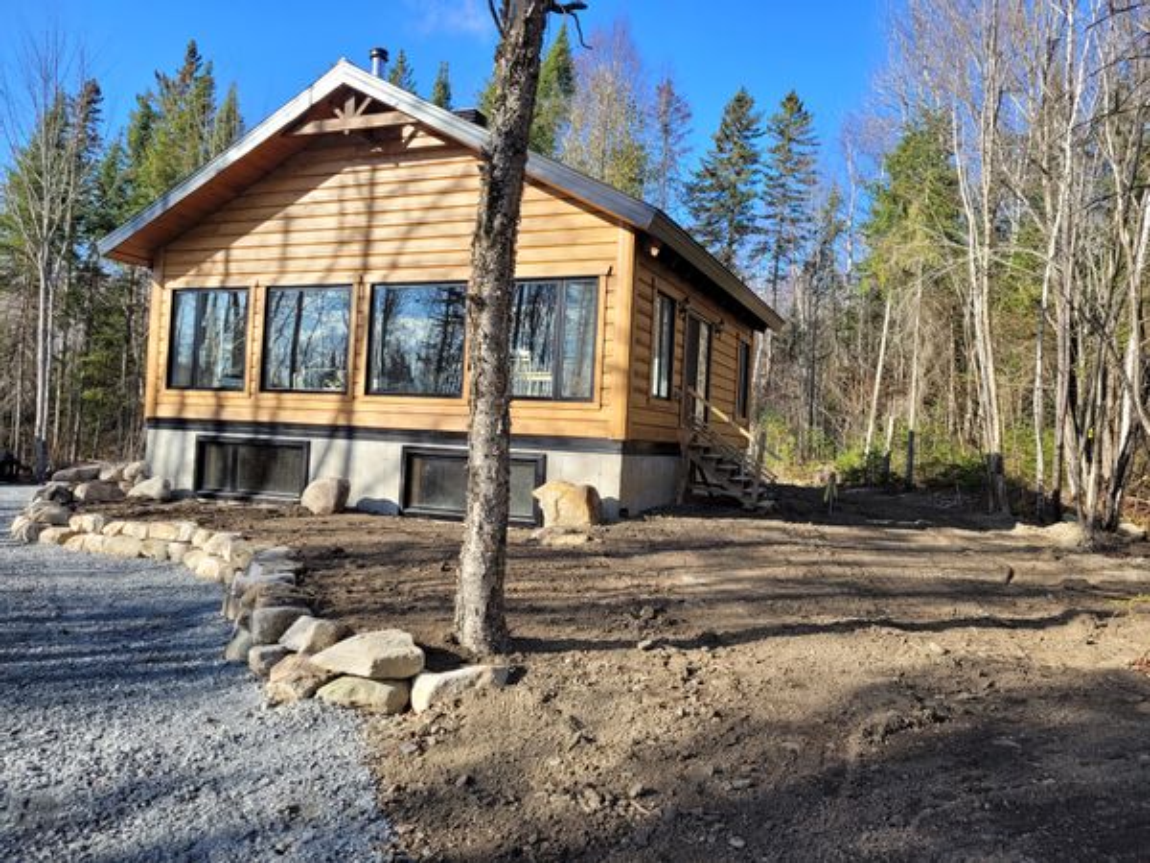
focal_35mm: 26
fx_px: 864
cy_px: 432
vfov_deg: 53.1
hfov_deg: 67.3
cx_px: 575
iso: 40
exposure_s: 1/944
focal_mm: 5.4
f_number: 1.8
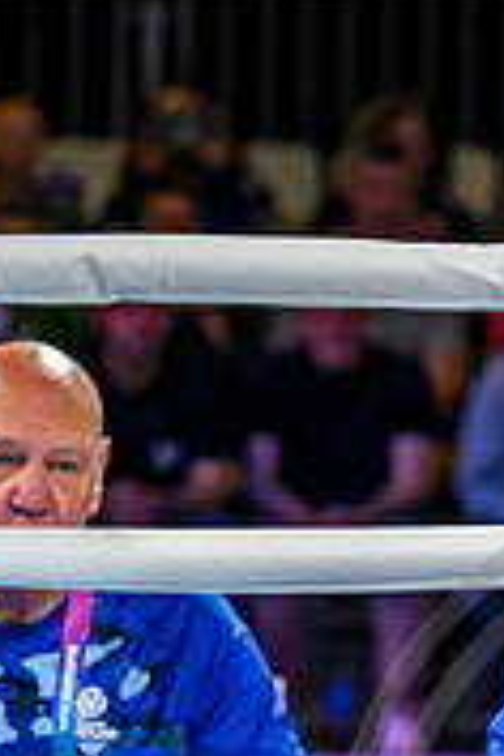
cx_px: 980
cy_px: 901
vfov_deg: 5.7
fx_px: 7538
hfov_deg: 3.8
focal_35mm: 359
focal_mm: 92
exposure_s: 1/2000
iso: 2000
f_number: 3.2
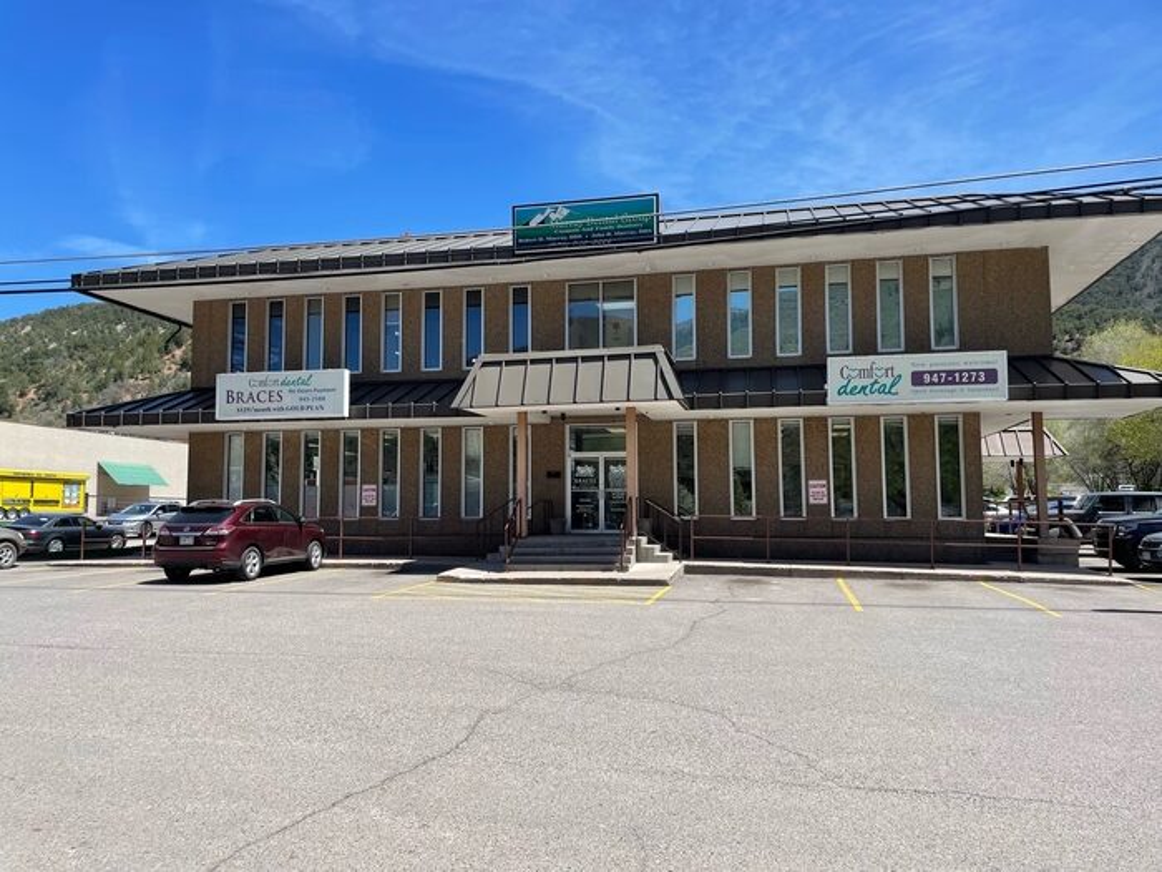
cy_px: 436
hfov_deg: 67.3
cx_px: 581
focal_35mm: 26
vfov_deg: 53.1
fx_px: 873
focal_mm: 4.2
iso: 32
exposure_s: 1/2959
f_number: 1.6
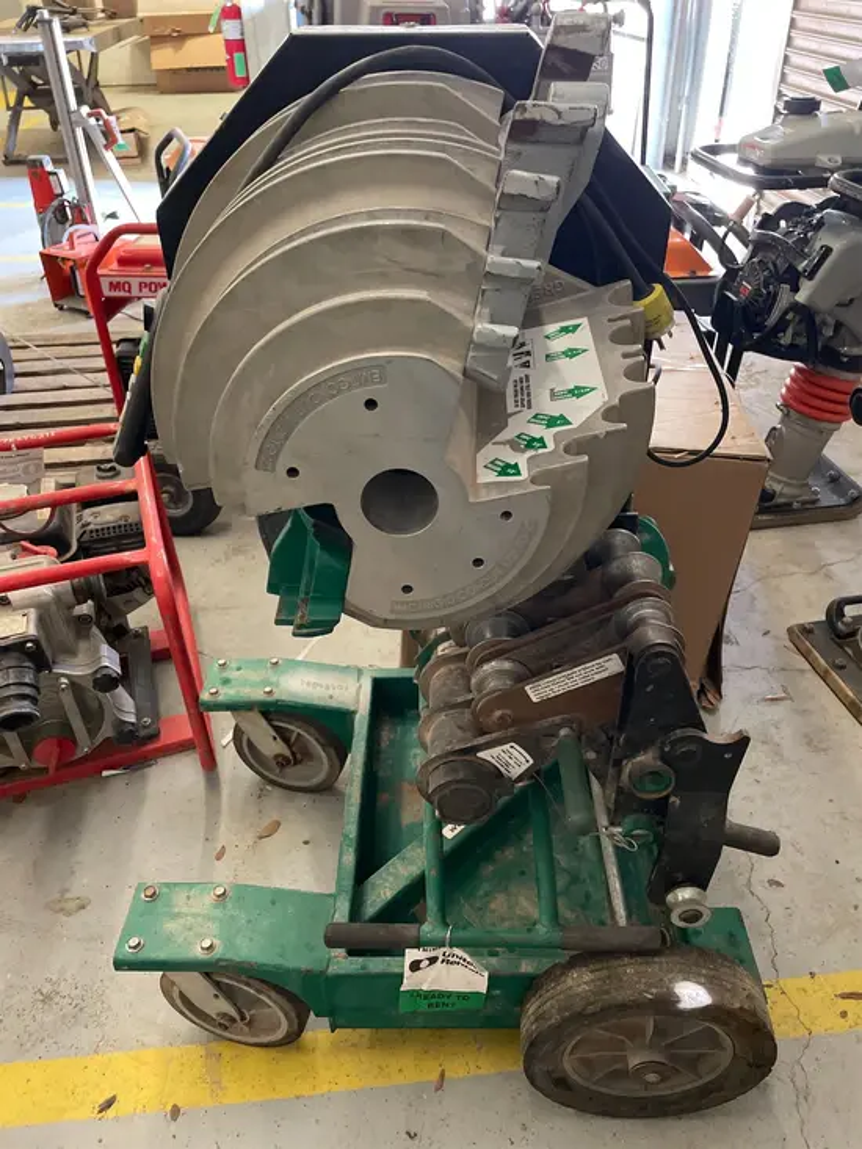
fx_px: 863
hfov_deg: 53.1
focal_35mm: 26
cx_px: 431
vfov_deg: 67.3
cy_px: 574
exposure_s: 1/40
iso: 400
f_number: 1.6
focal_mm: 4.2
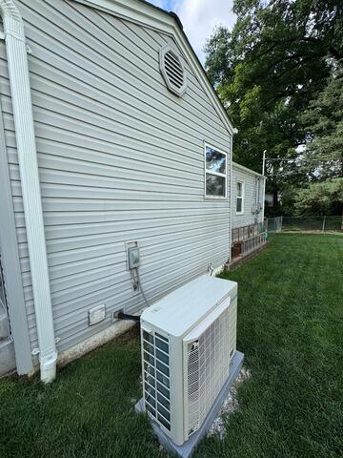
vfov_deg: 102.1
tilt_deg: -6.9
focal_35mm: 14
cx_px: 172
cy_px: 229
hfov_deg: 85.7
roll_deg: +1.5
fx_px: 185
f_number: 2.2
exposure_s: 1/591
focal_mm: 2.22
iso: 40
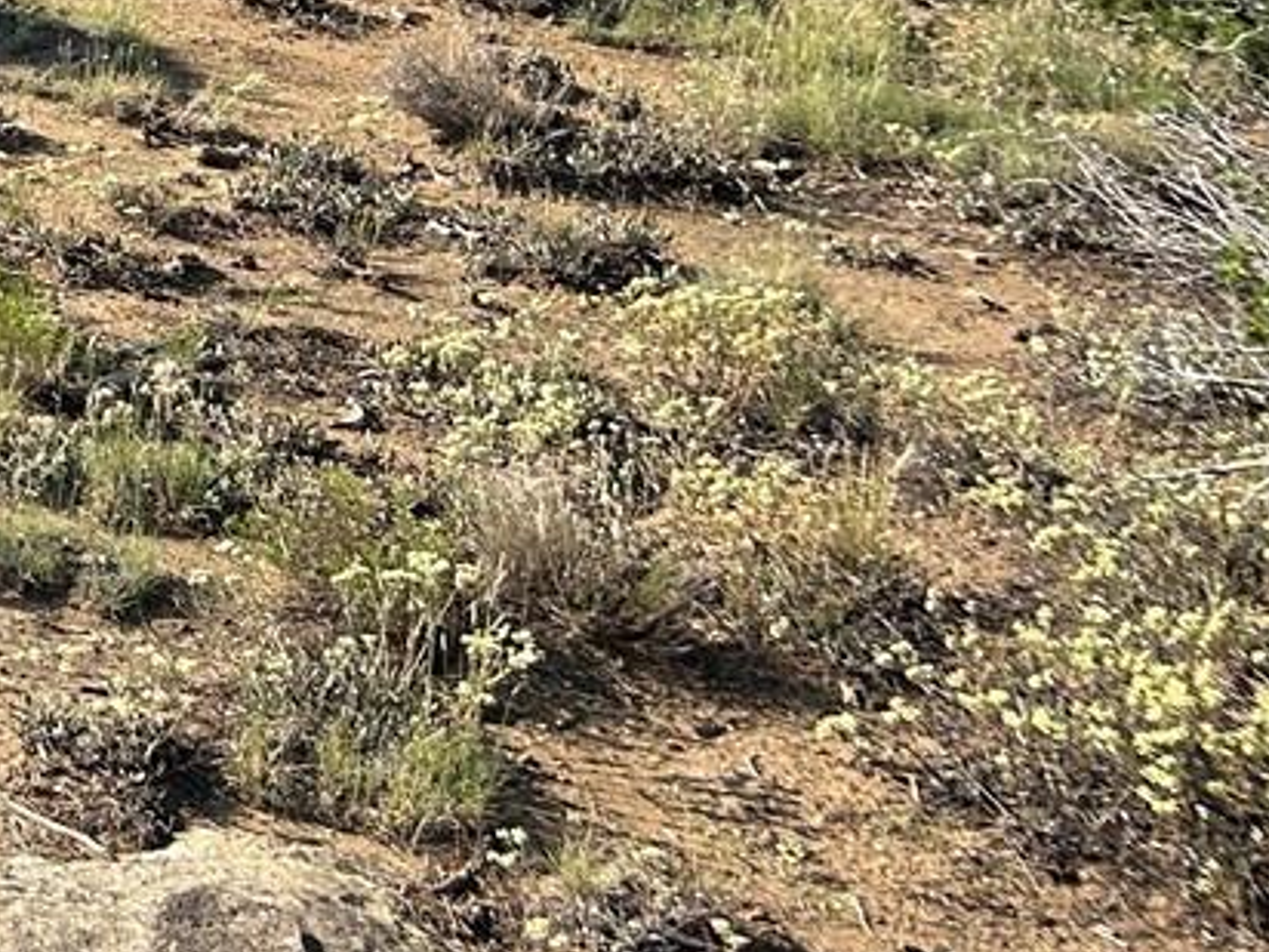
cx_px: -1164
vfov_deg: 14.1
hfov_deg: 15.9
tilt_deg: -12.6
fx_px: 3703
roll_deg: -0.8
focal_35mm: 101
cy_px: -237
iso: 50
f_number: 1.5
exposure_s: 1/2915
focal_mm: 5.7
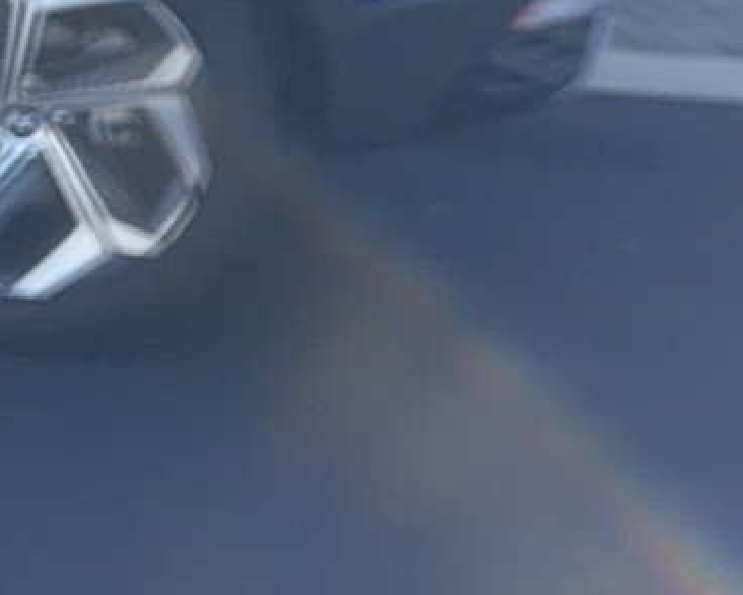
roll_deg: -0.9
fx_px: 2705
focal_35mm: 123
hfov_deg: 12.8
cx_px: -928
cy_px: -266
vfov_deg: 12.0
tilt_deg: -6.3
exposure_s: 1/909
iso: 80
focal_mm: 6.76
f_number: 1.78
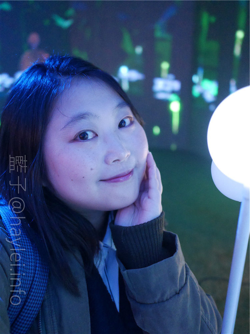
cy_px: 167
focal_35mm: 30
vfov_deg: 60.0
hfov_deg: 46.8
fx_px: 289
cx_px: 125
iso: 3200
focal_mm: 15
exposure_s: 1/125
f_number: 1.7
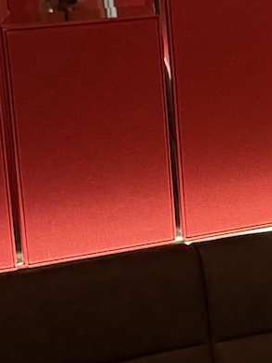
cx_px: 565
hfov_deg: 8.8
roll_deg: +0.2
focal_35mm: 158
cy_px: 223
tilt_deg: -14.5
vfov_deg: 12.5
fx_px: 1654
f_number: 1.78
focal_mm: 6.76
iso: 640
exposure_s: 1/33
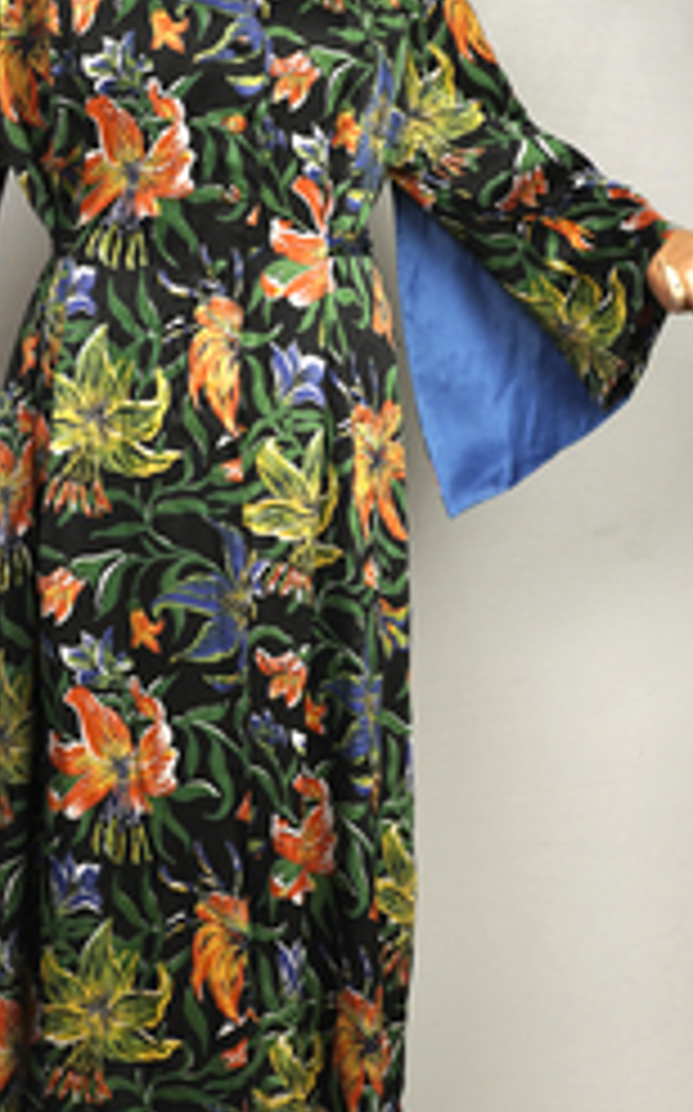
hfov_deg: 16.8
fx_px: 2331
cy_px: 443
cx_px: 164
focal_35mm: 77
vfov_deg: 26.8
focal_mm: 32
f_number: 4.5
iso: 400
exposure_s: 1/80
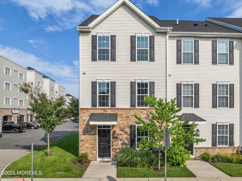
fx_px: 168
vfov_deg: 56.8
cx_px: 121
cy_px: 90
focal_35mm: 24
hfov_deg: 71.6
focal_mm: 12.29
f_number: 2.8
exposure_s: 1/2500
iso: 100
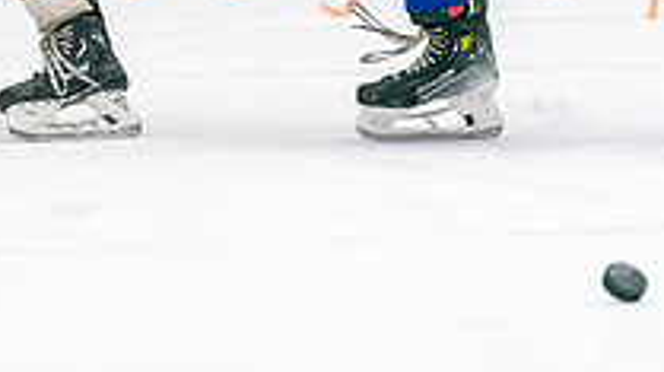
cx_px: 7
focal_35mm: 686
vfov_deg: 1.8
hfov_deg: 3.2
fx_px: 12064
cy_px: -83
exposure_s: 1/1250
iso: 3200
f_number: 2.8
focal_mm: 200
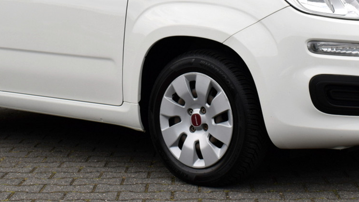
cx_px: 169
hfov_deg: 23.4
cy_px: -5
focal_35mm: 91
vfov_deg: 13.1
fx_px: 866
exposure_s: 1/320
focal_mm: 31
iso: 200
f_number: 9
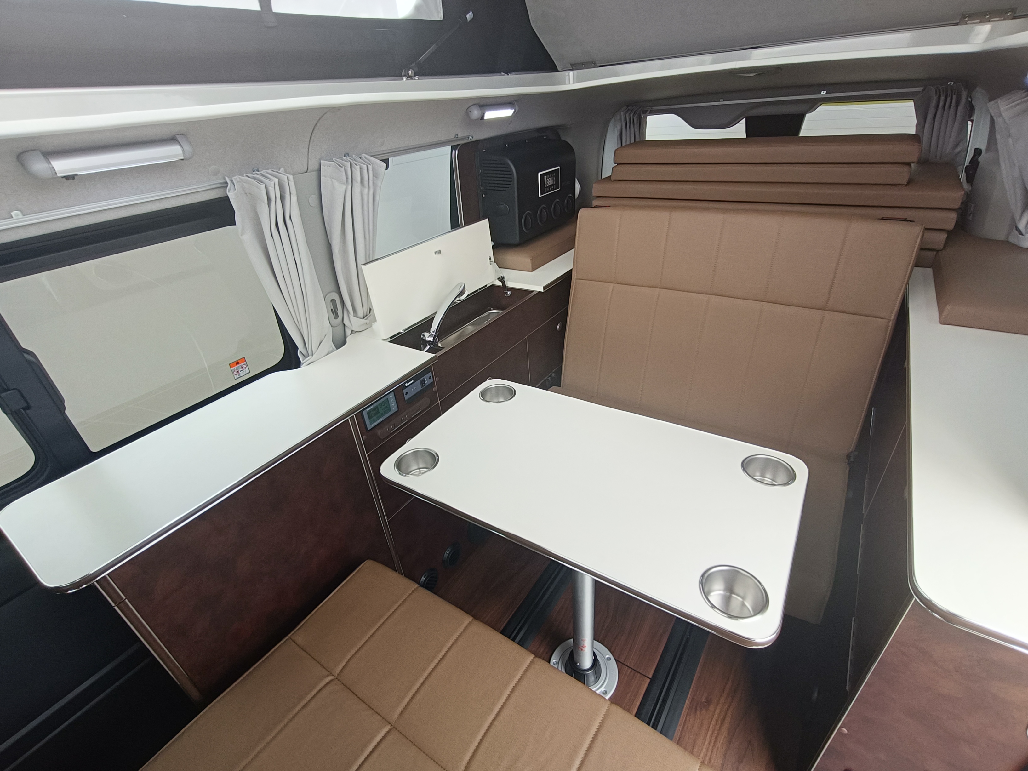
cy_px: 386
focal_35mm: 16
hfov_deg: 94.5
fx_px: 475
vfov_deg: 78.1
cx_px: 514
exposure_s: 1/100
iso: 125
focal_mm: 1.68
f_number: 2.2
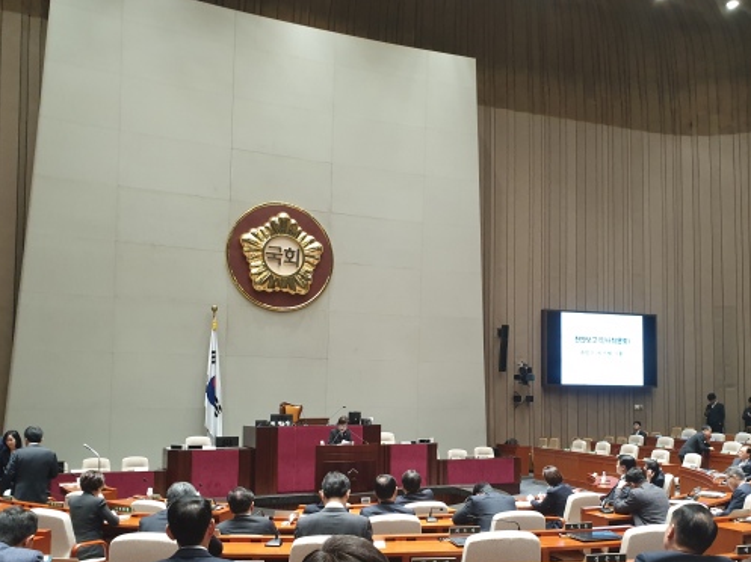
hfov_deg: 53.9
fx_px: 737
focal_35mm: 34
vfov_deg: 41.4
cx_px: 416
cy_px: 356
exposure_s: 1/60
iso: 320
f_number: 2.4
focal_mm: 4.3
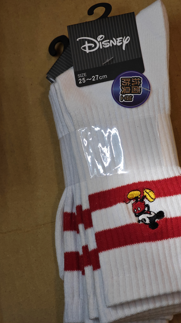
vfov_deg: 25.9
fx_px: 700
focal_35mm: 82
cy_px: 162
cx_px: 114
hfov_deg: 14.7
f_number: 1.8
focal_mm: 12.28
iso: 250
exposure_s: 1/100
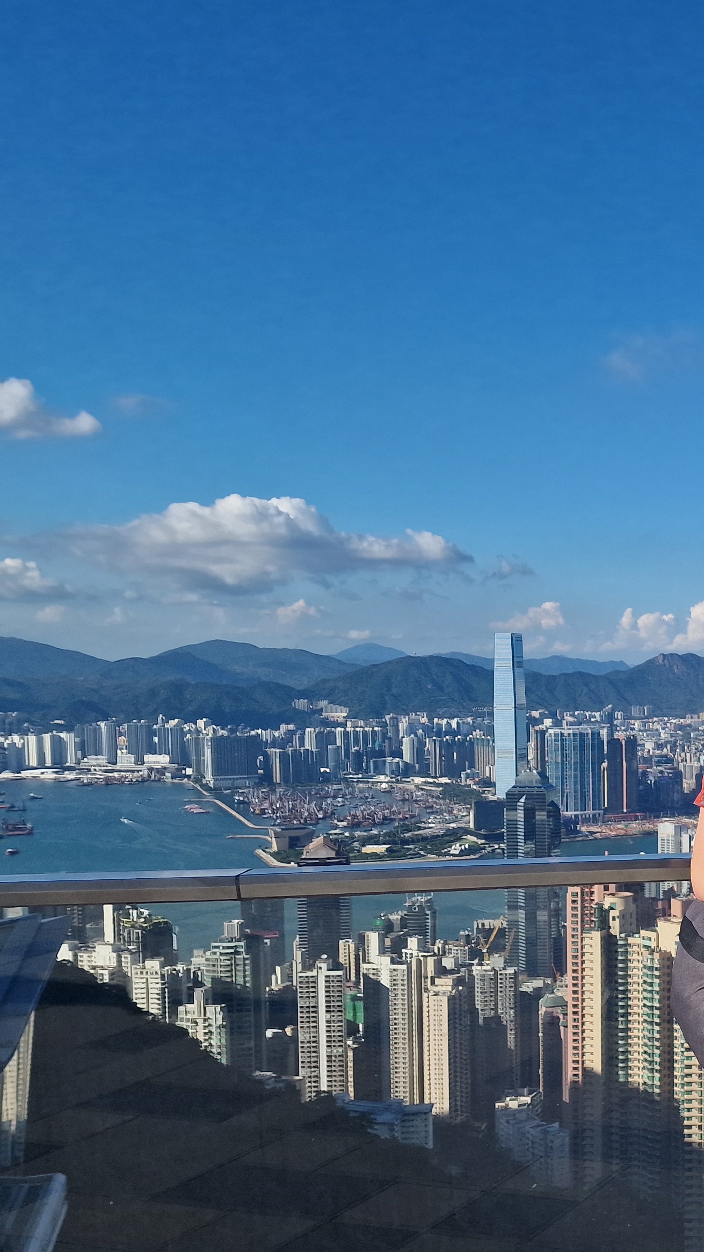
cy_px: 786
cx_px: 894
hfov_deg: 24.5
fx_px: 1427
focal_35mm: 43
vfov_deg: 46.9
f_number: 1.8
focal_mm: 6.4
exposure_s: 1/2448
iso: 50
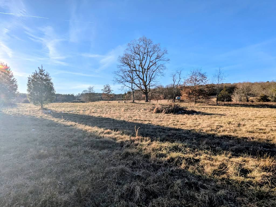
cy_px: 104
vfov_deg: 78.2
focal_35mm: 16
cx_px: 138
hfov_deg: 94.4
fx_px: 128
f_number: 2.2
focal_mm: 2.4
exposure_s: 1/1832
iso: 43
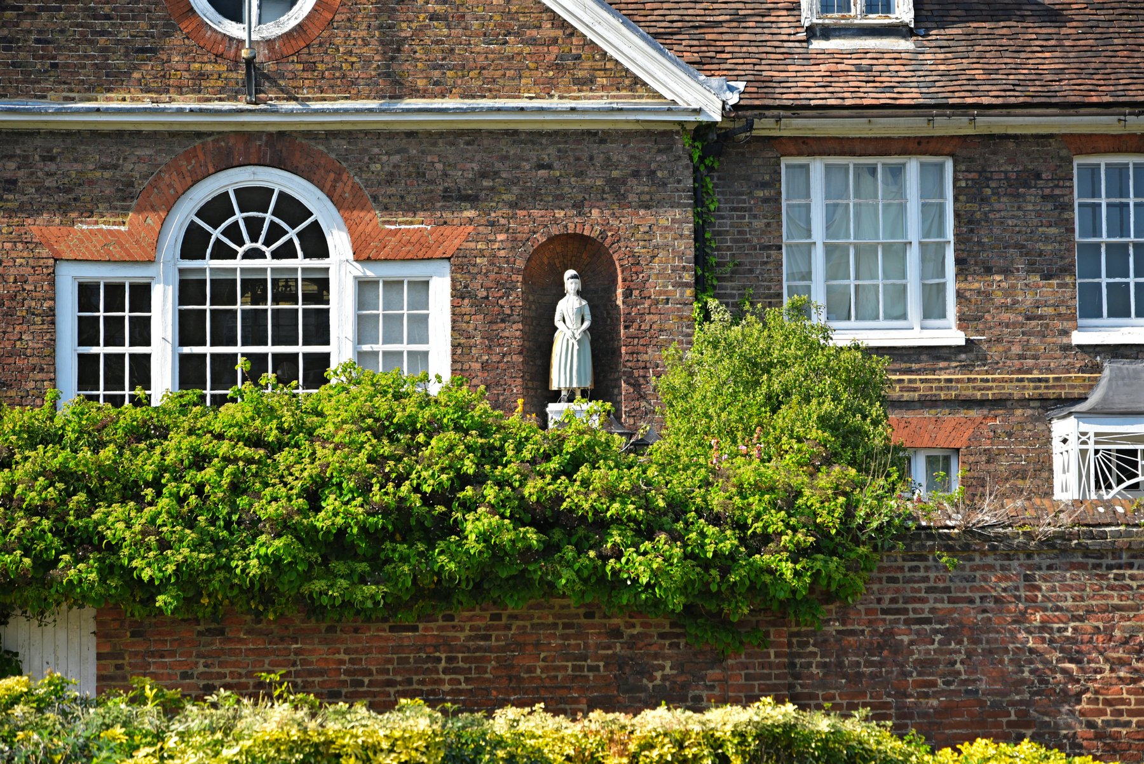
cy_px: 382
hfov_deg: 25.4
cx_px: 572
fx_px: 2543
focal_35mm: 80
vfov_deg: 17.1
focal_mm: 80
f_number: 4.5
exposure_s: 1/320
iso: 320
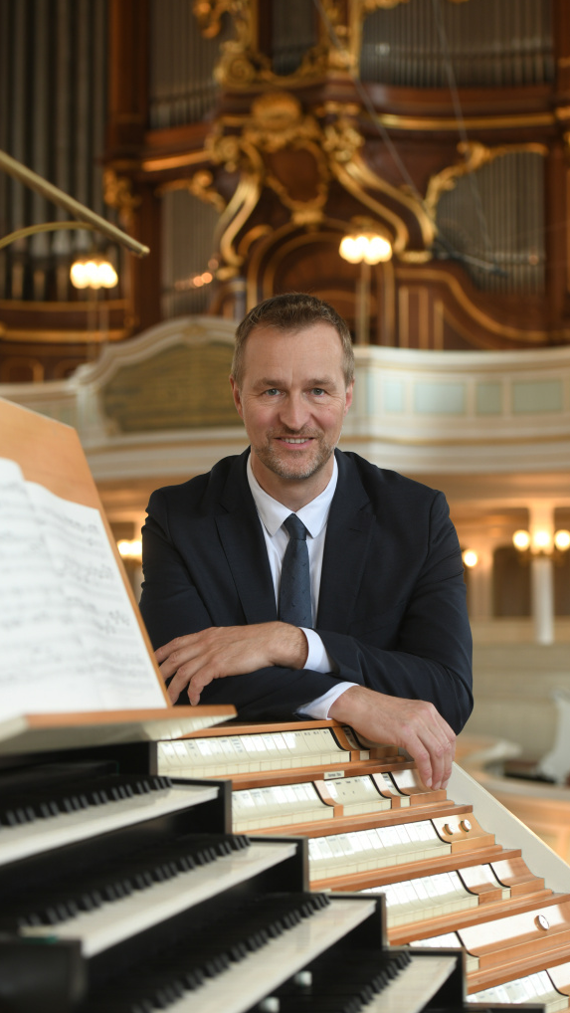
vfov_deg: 26.8
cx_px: 328
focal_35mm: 79
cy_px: 505
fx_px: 2122
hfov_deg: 15.3
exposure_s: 1/40
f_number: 4.5
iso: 500
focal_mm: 75
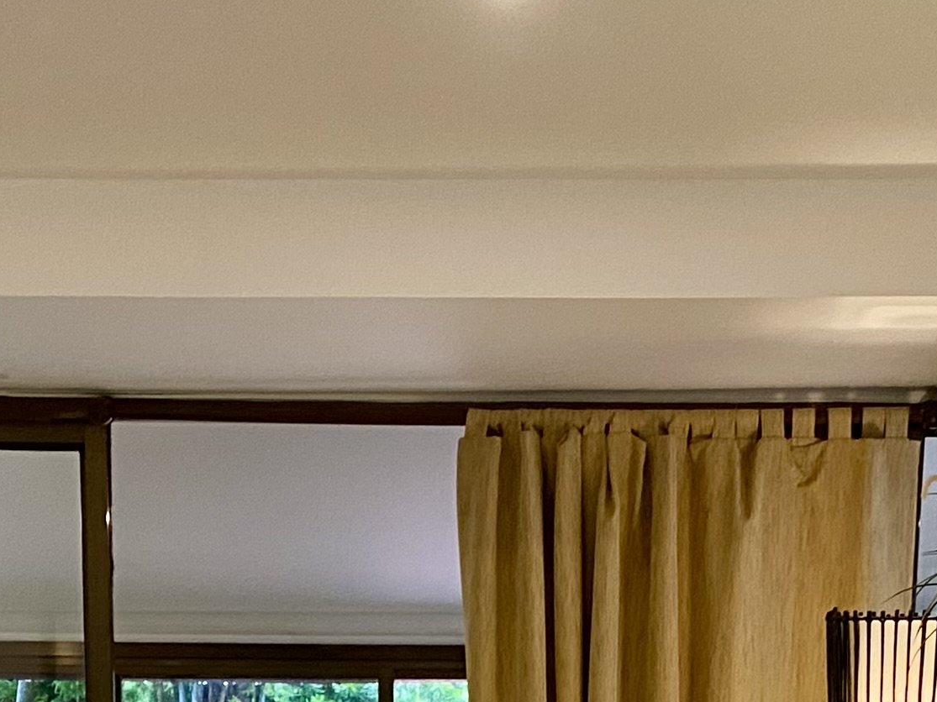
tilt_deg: -12.9
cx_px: 479
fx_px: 2544
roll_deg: -0.4
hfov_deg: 20.9
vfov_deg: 14.0
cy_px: 1250
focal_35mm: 94
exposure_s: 1/50
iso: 320
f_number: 1.8
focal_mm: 4.25
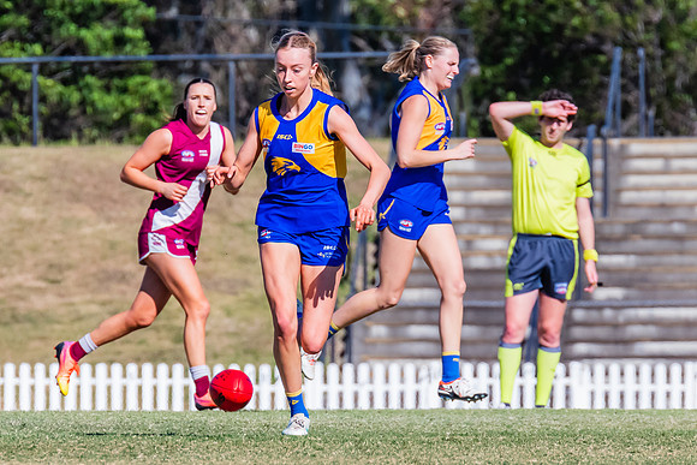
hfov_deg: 2.2
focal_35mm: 949
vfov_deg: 1.5
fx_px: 18368
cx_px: 316
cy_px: 233
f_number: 10
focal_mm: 420
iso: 800
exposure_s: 1/1600
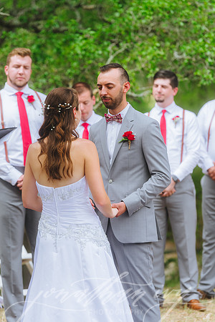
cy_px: 161
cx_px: 108
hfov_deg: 8.6
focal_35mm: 160
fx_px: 1433
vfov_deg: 12.8
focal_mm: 160
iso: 125
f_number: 2.8
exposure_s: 1/400
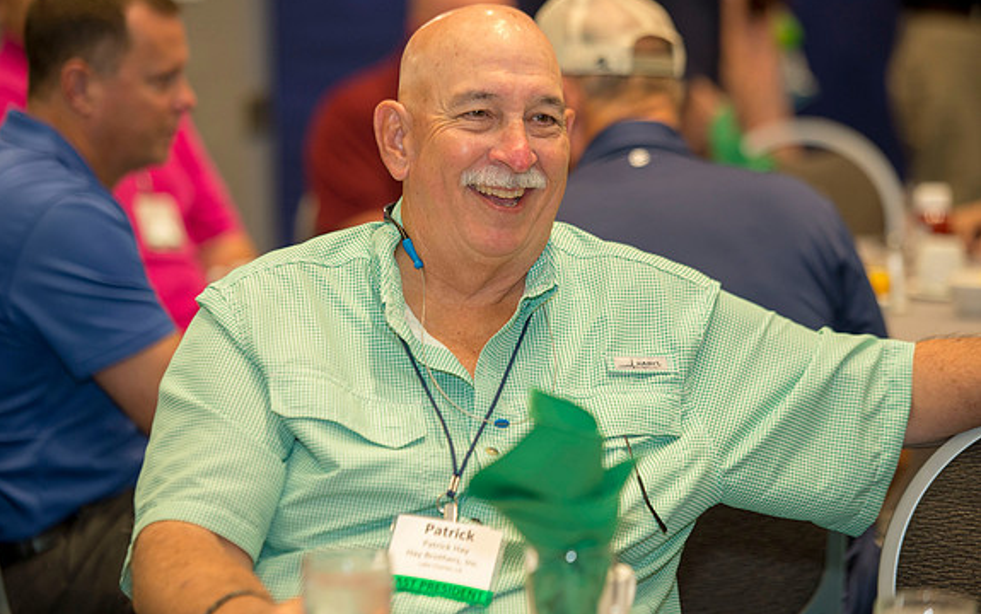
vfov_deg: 8.5
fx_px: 4119
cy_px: 305
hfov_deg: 13.6
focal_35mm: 154
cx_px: 488
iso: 1600
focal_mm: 150
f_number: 2.8
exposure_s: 1/160
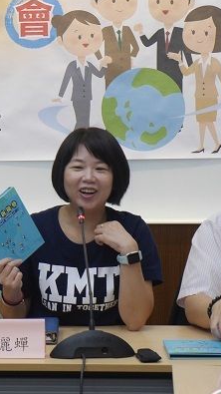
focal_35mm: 150
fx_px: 1564
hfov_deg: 8.0
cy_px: 129
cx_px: -17
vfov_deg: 14.3
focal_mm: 32
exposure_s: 1/60
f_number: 4
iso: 640
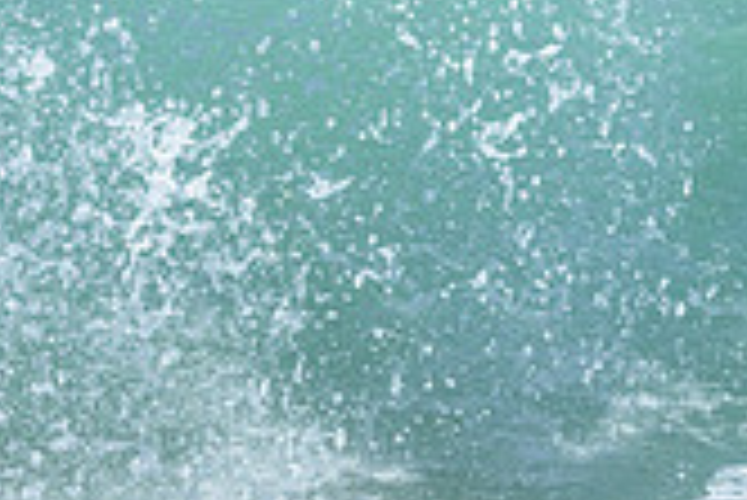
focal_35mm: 3301
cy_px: -286
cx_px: 427
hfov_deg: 0.6
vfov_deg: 0.4
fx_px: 68554
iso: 320
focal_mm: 800
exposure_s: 1/2500
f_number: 6.3
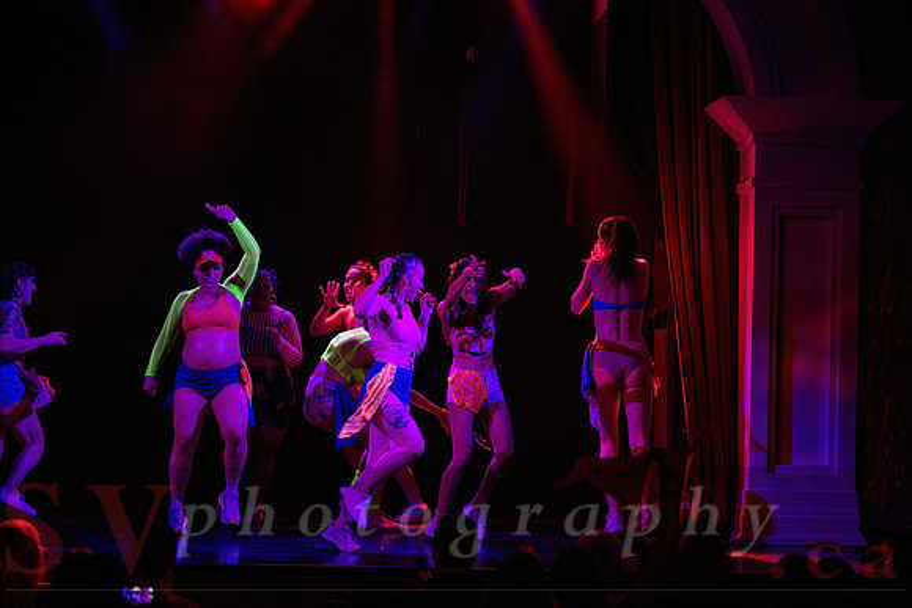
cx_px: 456
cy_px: 304
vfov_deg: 13.0
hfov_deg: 19.5
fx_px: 2660
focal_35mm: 105
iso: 1600
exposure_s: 1/200
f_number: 2.8
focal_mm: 105
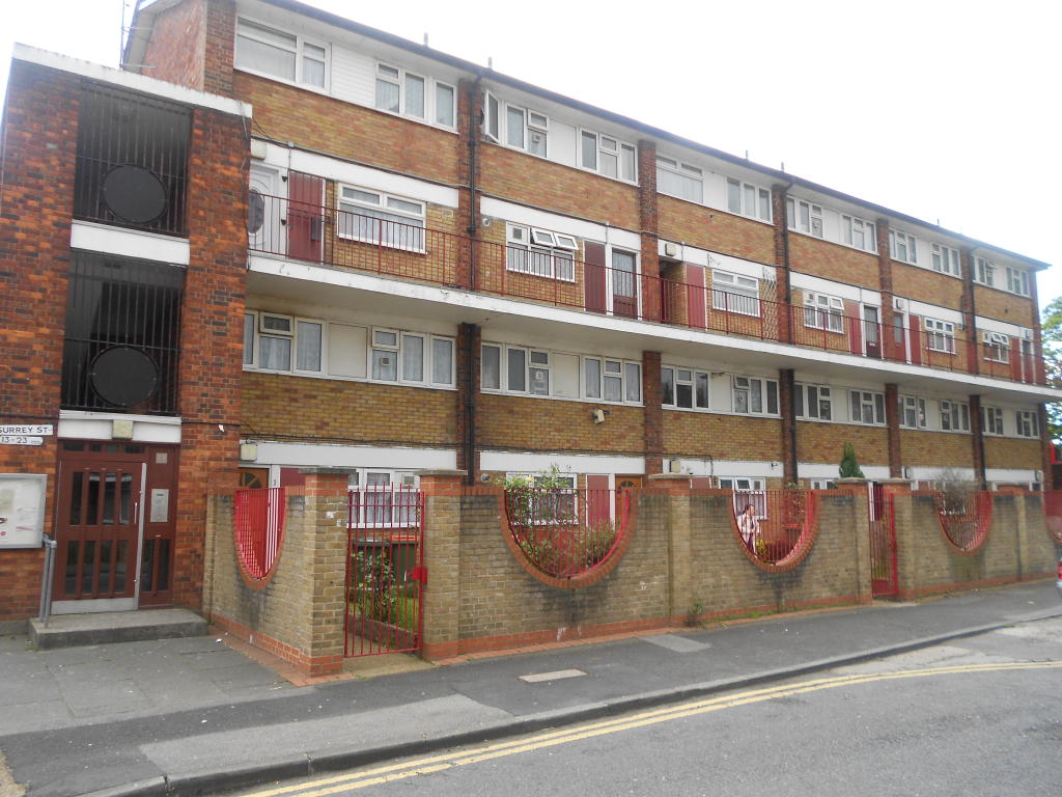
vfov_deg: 53.1
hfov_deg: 67.3
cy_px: 398
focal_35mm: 26
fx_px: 798
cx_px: 531
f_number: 3.2
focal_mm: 4.6
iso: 80
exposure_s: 1/125
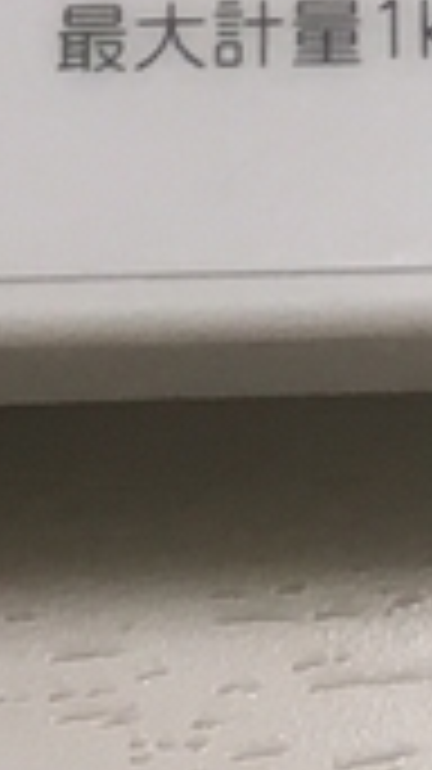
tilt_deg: -55.2
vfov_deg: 8.7
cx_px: 567
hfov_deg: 5.4
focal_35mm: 222
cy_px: -1180
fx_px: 4528
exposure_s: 1/30
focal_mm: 4.15
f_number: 2.2
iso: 50
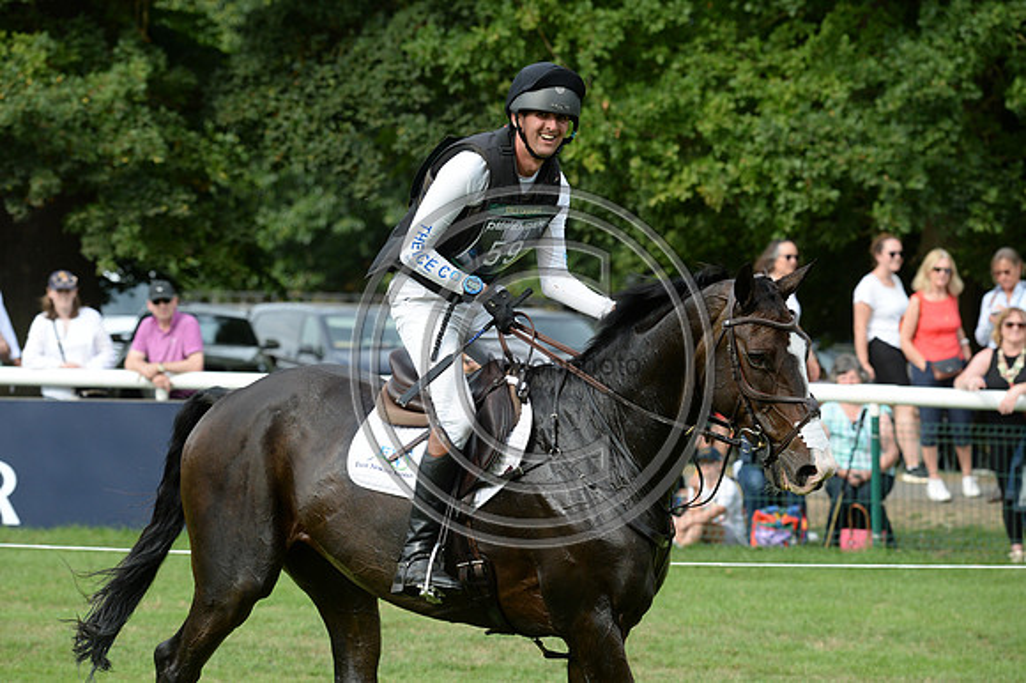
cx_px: 513
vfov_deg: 5.7
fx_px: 6836
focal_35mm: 240
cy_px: 342
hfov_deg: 8.6
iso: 1250
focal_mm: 240
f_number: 8
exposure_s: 1/1000
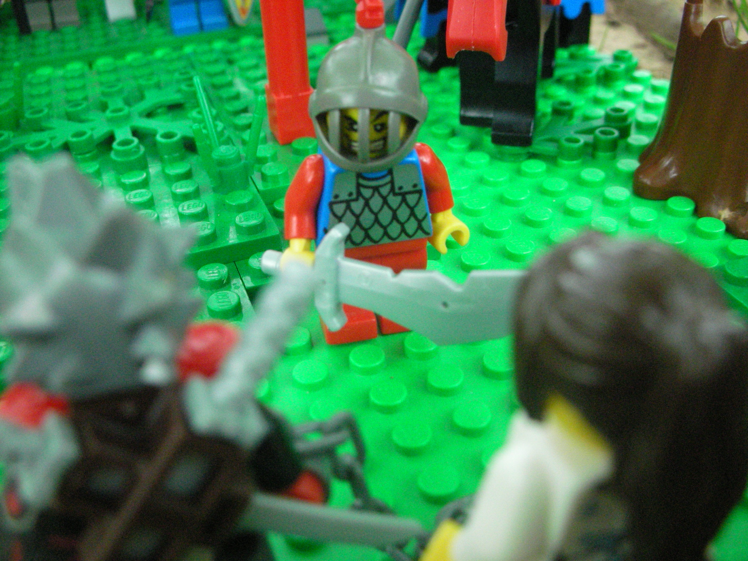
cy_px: 280
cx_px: 374
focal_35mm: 35
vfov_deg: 40.7
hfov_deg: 52.6
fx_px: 756
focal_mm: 5.8
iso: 400
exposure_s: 1/137
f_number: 3
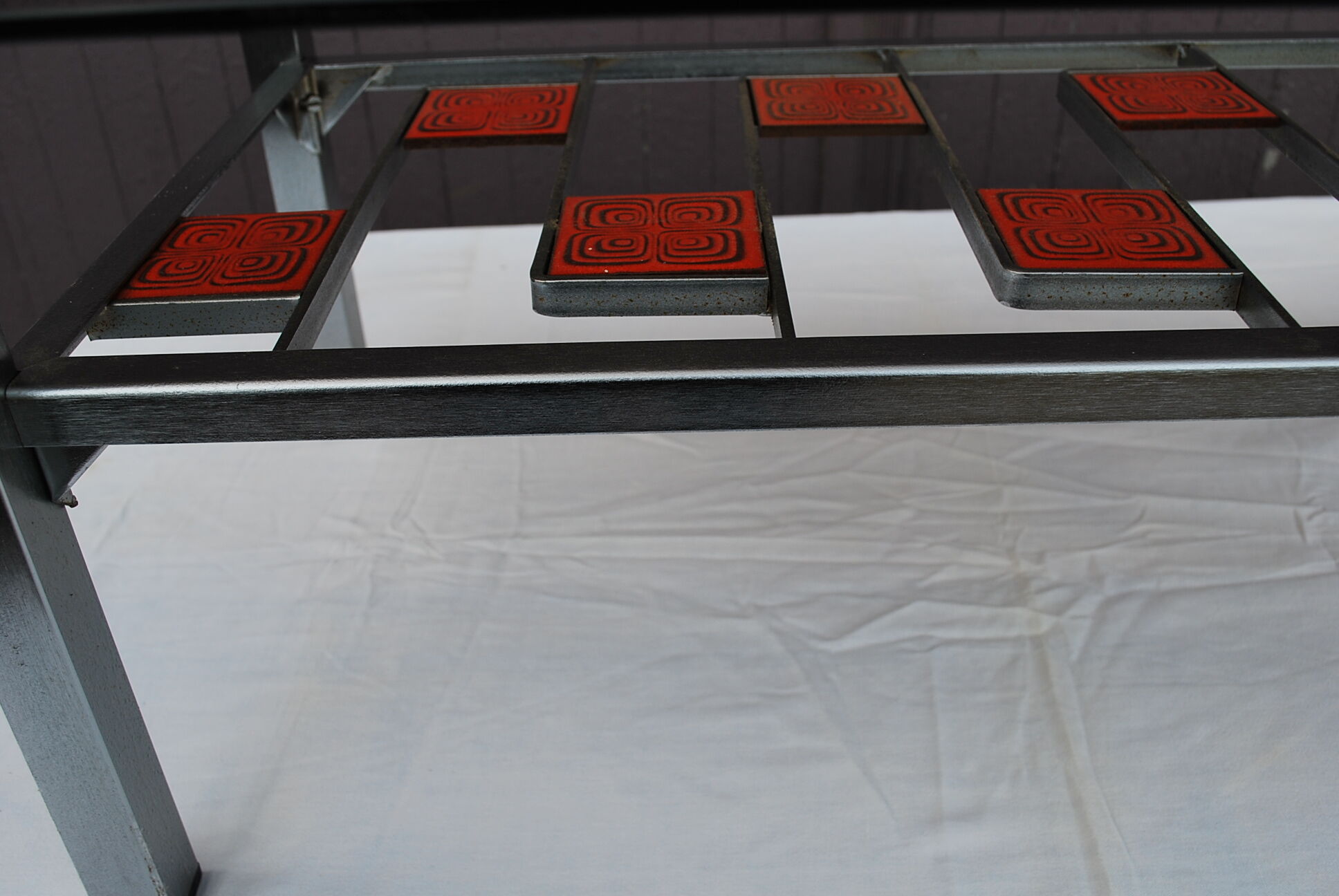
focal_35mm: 33
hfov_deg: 57.2
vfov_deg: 40.1
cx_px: 670
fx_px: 1229
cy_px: 448
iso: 100
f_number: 5.6
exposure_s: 1/125
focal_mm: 22
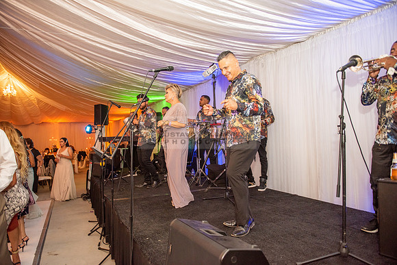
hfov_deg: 73.7
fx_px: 265
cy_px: 132
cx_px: 198
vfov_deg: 53.2
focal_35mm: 24
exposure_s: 1/160
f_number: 2.8
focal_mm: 24
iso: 1000
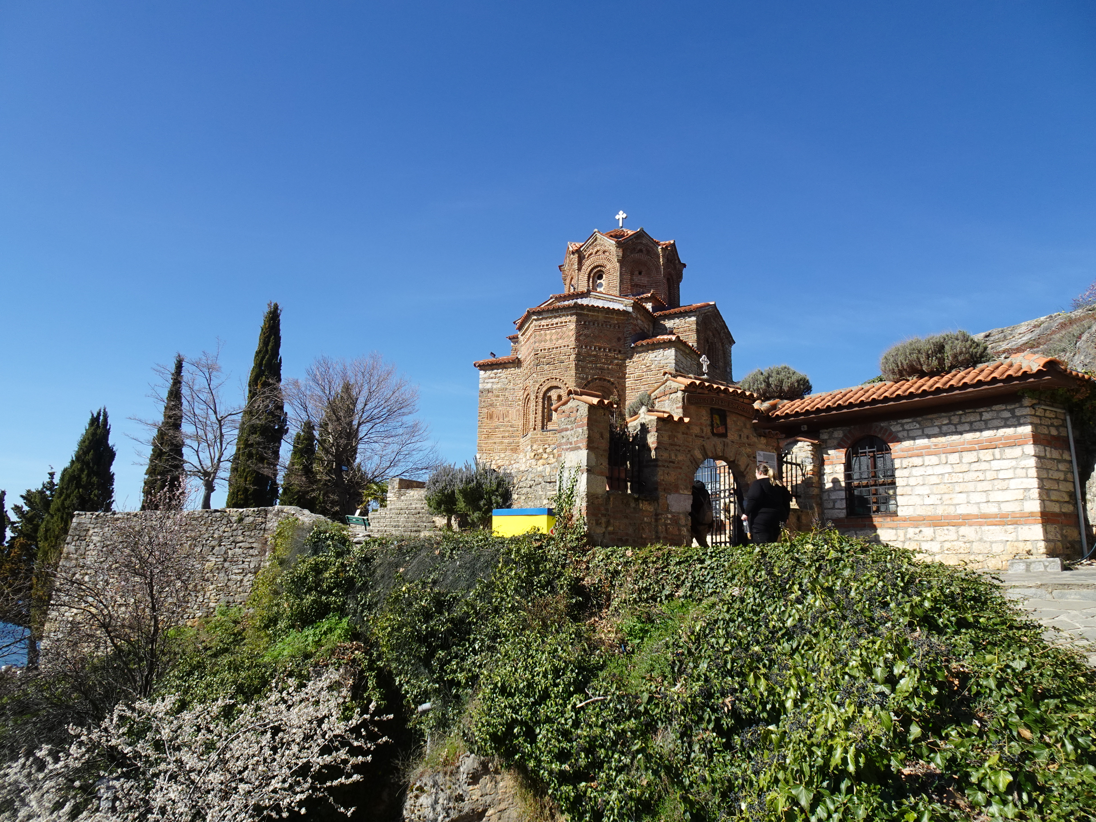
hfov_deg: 71.6
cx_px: 548
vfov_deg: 56.8
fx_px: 760
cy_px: 411
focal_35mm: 24
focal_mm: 4.25
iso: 80
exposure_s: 1/800
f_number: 3.5
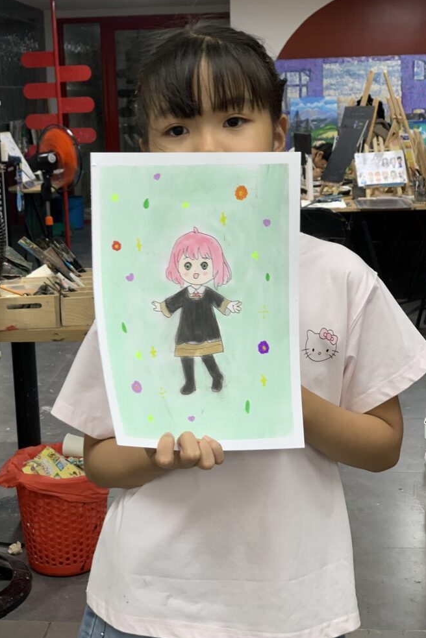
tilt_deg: -11.8
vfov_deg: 36.2
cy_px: 316
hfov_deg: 24.6
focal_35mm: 55
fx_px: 975
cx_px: 190
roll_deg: +1.7
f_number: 2.4
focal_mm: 6
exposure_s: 1/100
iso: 50
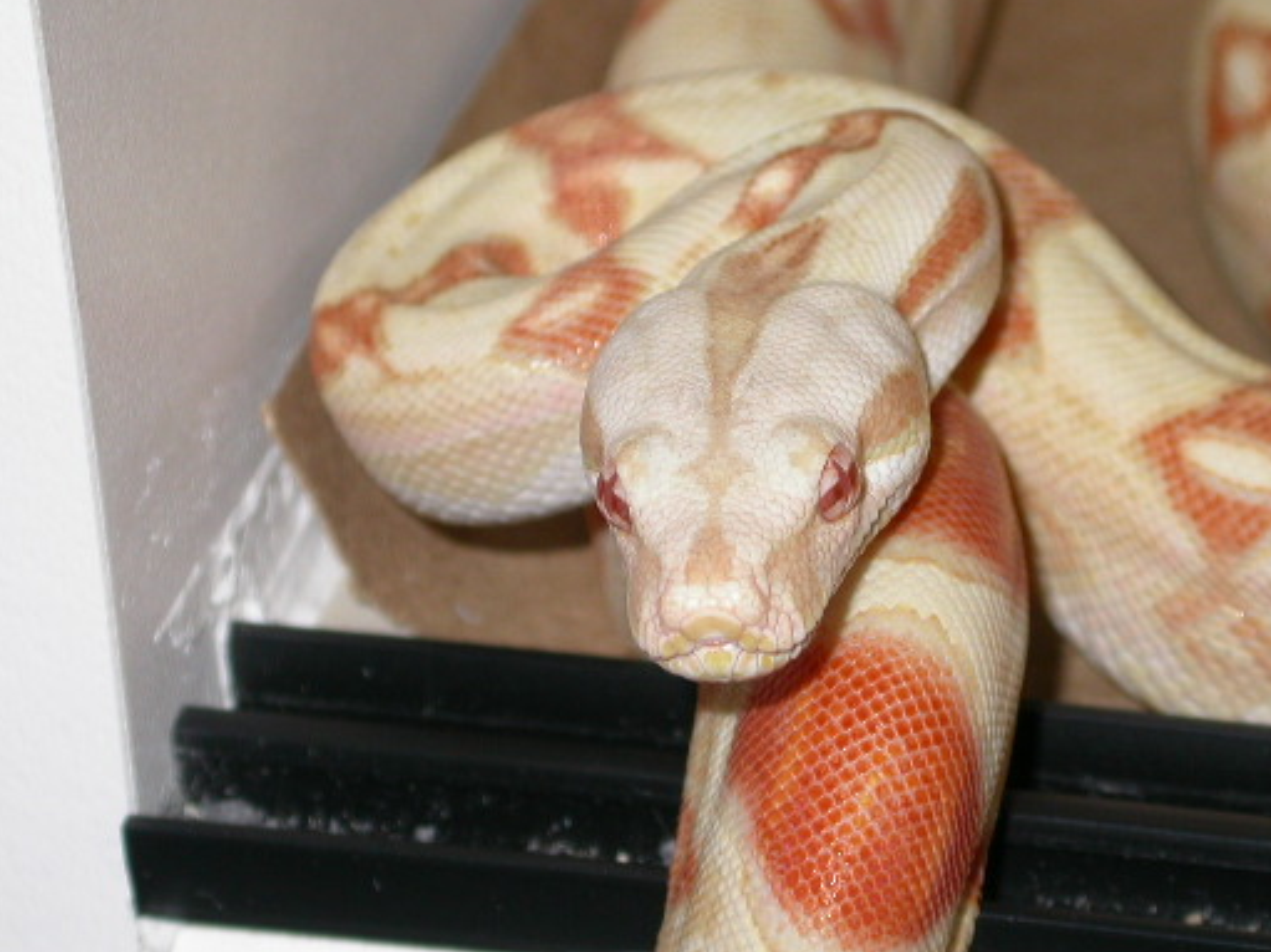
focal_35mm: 193
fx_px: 7085
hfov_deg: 10.3
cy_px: 477
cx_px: 699
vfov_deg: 7.7
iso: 100
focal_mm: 32
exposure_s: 1/60.3
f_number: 5.1
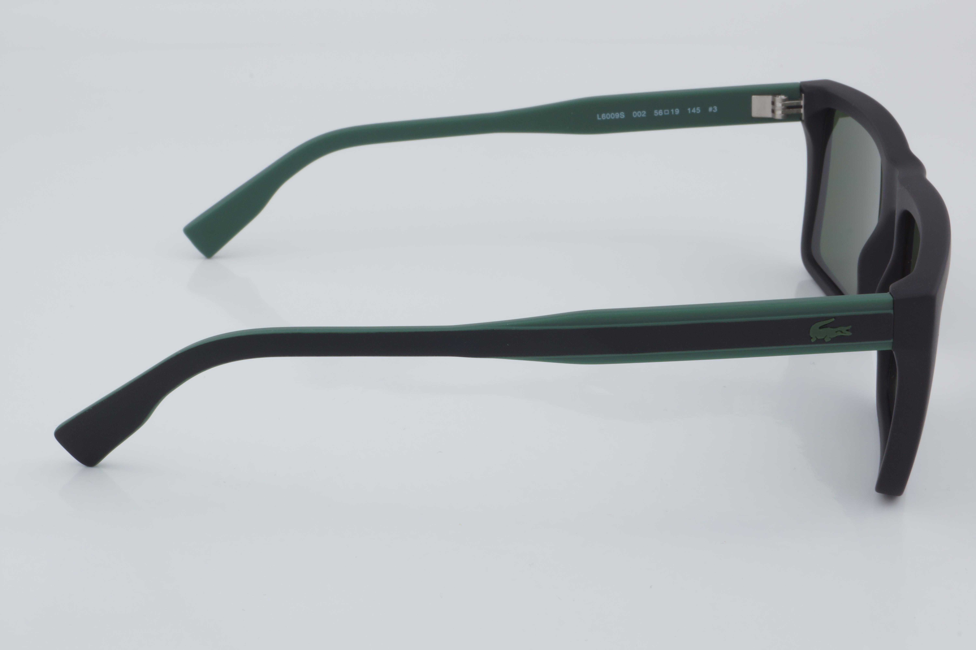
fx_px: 1830
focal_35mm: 68
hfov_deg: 29.9
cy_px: 325
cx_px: 488
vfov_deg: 20.2
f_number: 32
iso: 100
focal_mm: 45
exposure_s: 1/4
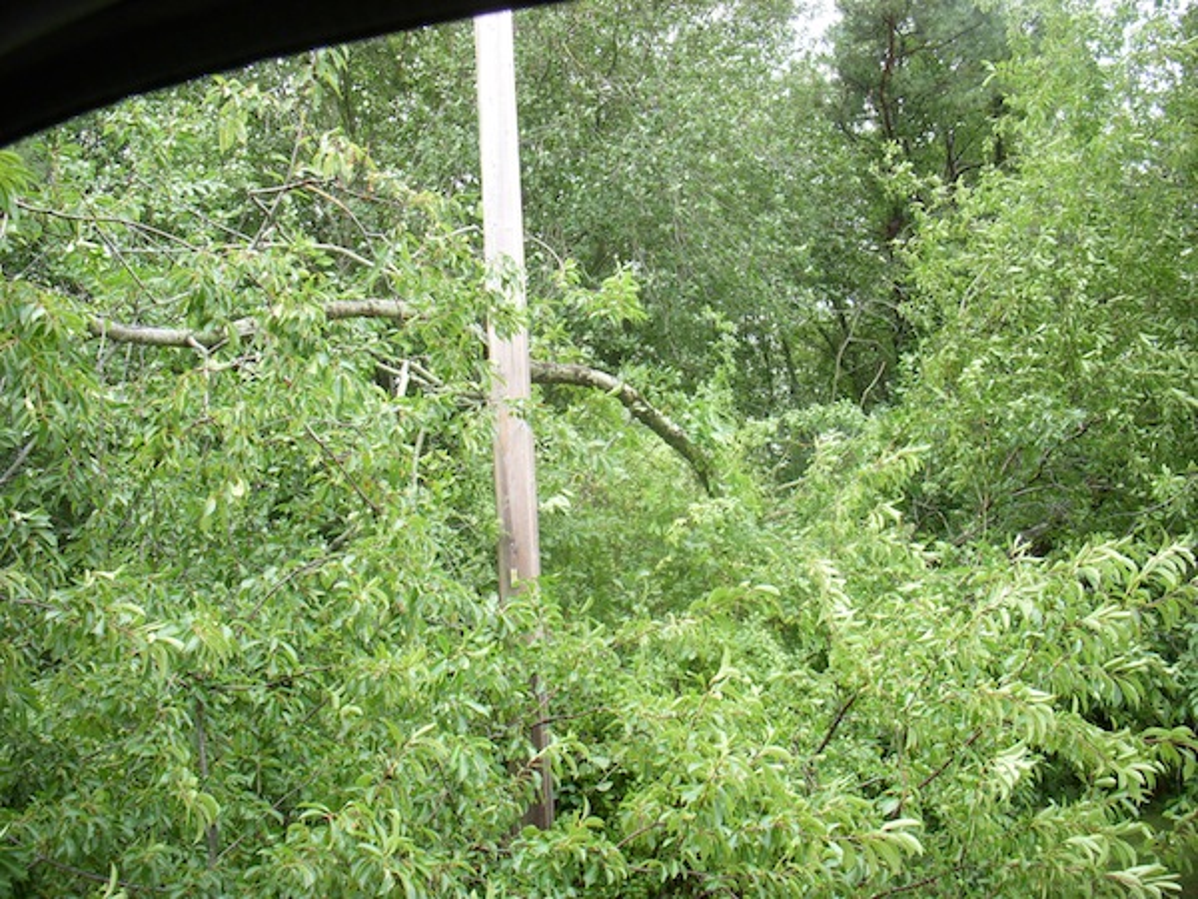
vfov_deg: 37.7
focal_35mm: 38
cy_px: 450
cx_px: 599
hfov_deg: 49.0
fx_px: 1315
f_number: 3.3
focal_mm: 6.3
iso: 100
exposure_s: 1/100
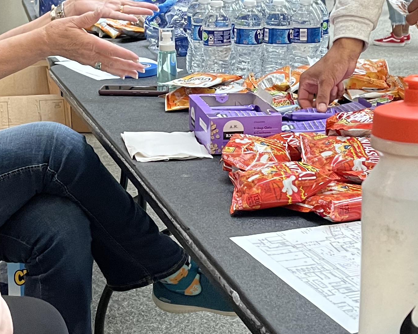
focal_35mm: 75
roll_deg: +0.7
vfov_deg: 20.3
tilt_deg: -11.7
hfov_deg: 25.4
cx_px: 178
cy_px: 91
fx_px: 928
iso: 200
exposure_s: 1/60
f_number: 1.6
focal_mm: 5.1
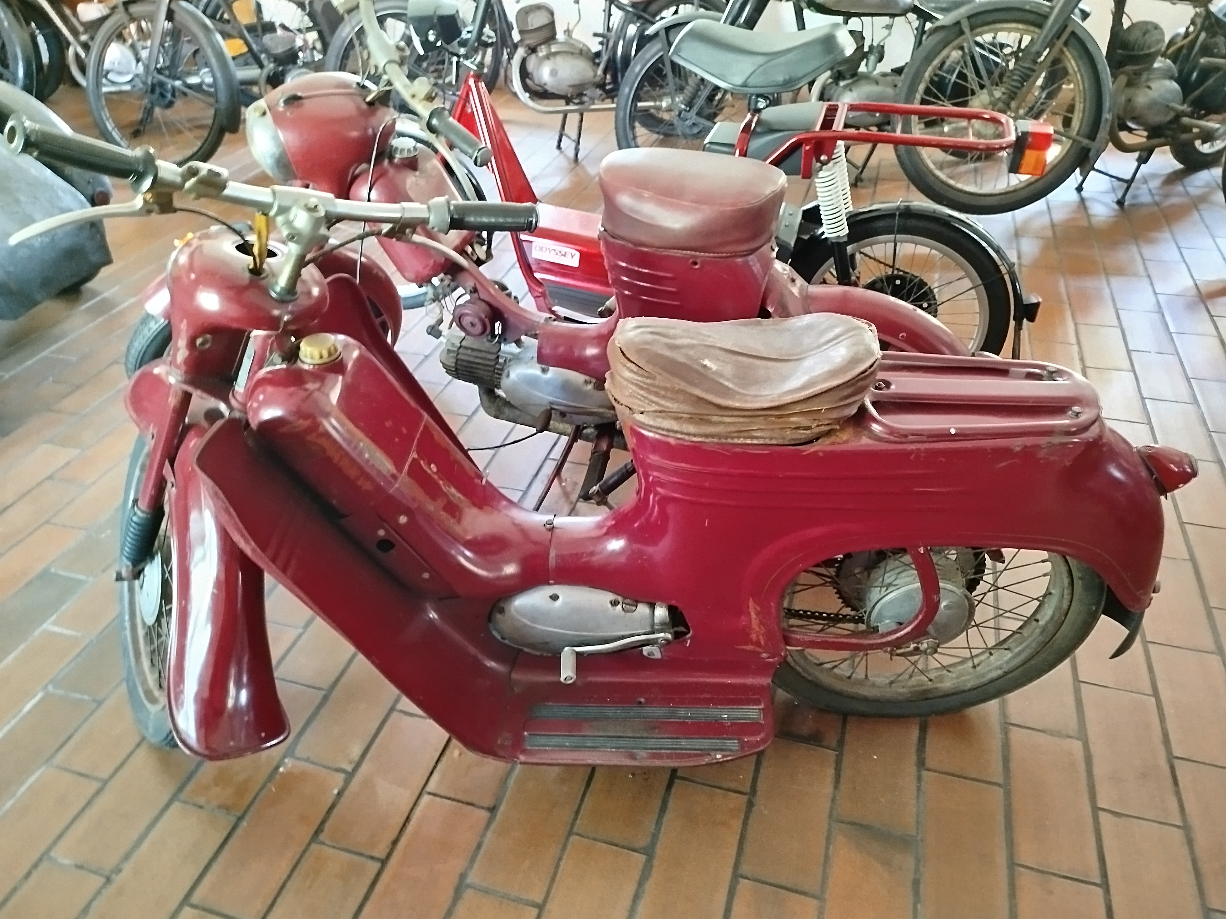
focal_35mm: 24
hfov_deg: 71.6
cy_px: 460
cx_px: 613
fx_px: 850
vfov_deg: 56.8
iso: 800
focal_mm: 5.31
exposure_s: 1/17
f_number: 1.7
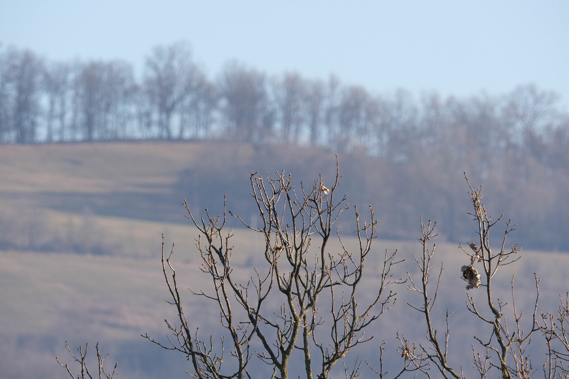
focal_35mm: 567
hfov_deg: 3.6
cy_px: 190
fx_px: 8961
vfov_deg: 2.4
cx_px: 284
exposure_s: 1/680
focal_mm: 377.7
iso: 800
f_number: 8
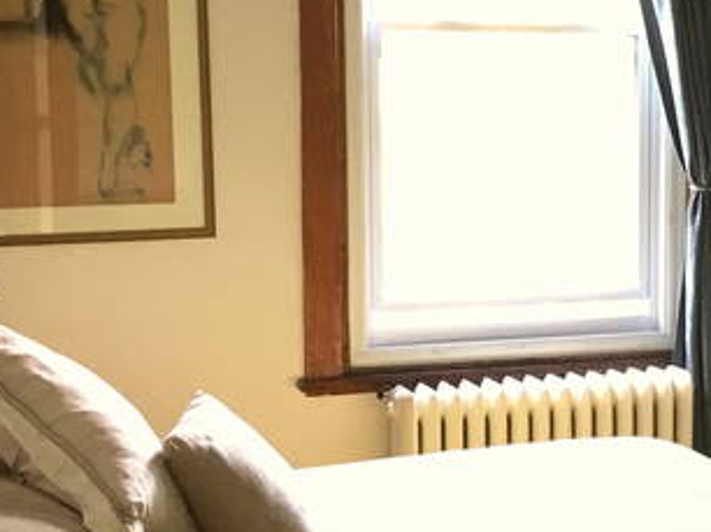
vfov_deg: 18.4
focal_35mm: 80
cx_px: 606
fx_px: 1642
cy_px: 263
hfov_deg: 23.9
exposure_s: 1/30
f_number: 2.4
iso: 64
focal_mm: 3.3
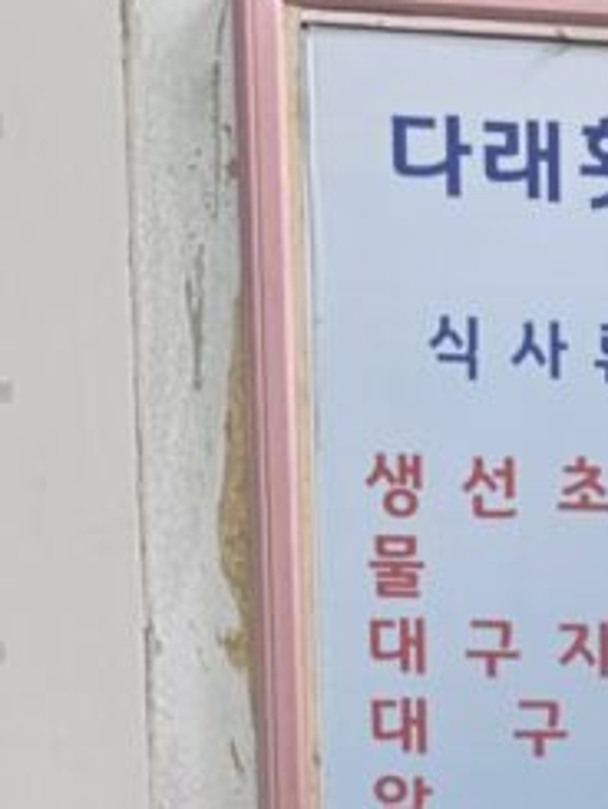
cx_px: 522
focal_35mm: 96
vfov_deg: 17.2
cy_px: 1407
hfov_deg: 15.3
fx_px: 2246
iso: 400
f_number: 1.8
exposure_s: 1/120
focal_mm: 5.4
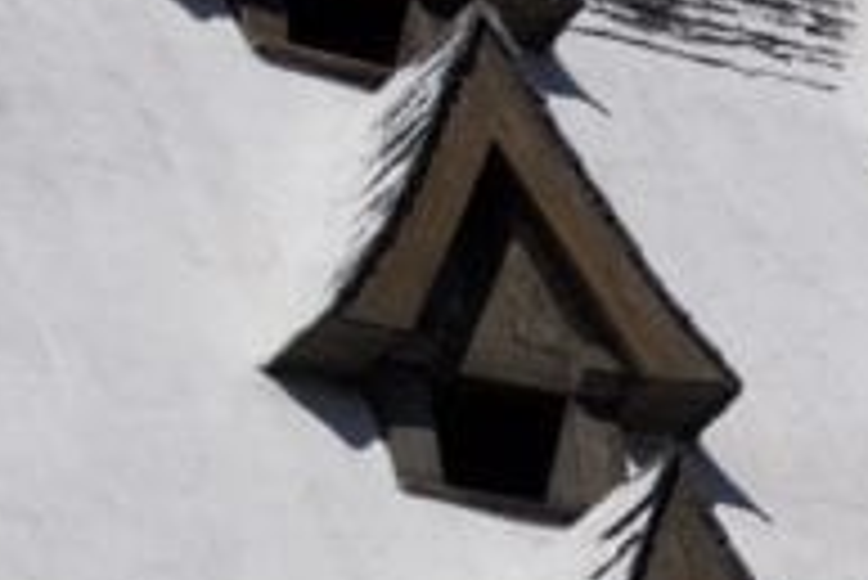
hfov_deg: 9.8
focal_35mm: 207
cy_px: 312
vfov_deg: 6.6
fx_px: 4995
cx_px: 1007
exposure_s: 1/3200
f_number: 5
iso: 100
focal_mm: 26
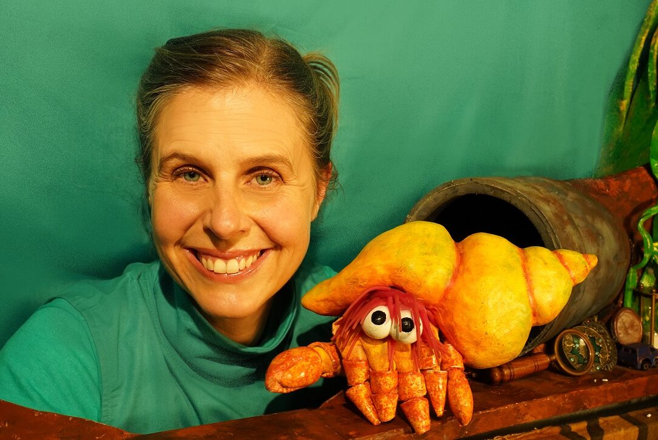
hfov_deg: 50.7
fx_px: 695
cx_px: 329
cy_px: 220
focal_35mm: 38
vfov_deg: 35.1
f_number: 11
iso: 4000
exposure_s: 1/40
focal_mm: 38
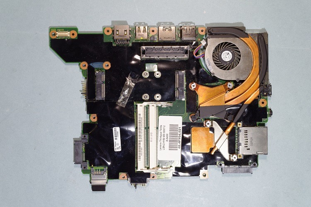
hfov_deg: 49.6
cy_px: 104
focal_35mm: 39
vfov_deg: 34.1
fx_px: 336
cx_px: 156
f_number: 8
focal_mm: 26
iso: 100
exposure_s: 1/6
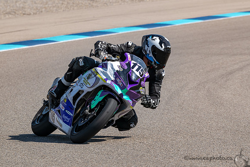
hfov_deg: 5.6
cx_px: 153
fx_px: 2547
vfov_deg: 3.8
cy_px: 77
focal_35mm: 367
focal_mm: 300
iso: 500
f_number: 11
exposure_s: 1/1250
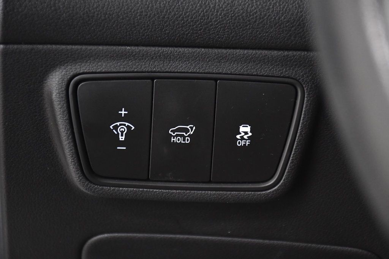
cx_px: 194
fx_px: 1459
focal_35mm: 135
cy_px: 130
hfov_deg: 15.2
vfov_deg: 10.2
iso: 2000
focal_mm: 90
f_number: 5.6
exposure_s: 1/80
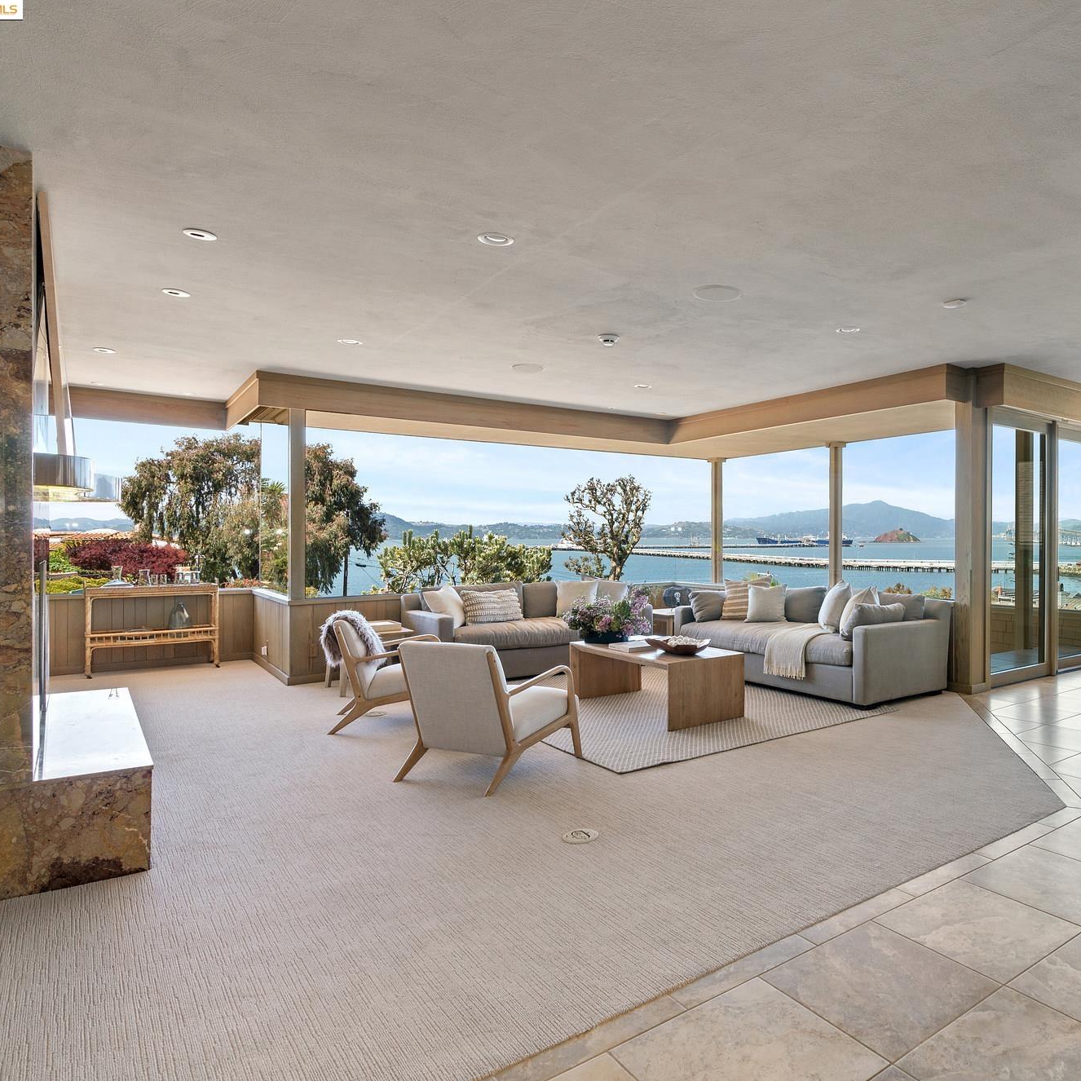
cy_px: 552
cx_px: 751
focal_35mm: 21
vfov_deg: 72.1
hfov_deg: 69.3
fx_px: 742
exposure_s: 1/20
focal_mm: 16
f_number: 9
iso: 320
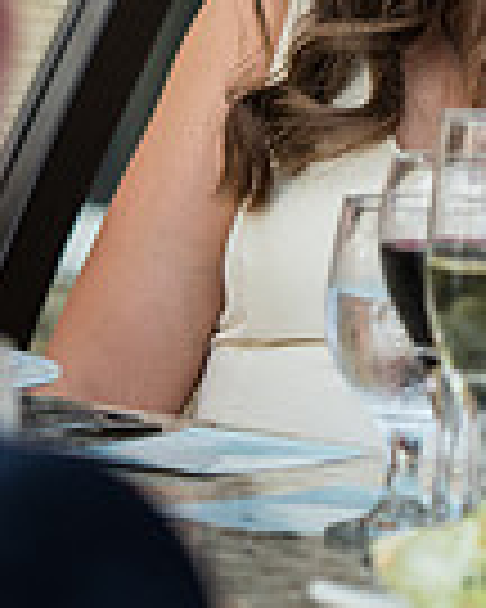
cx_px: 1233
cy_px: -65
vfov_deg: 2.7
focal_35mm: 724
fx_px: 13017
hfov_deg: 2.1
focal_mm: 120
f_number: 3.2
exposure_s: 1/250
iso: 400
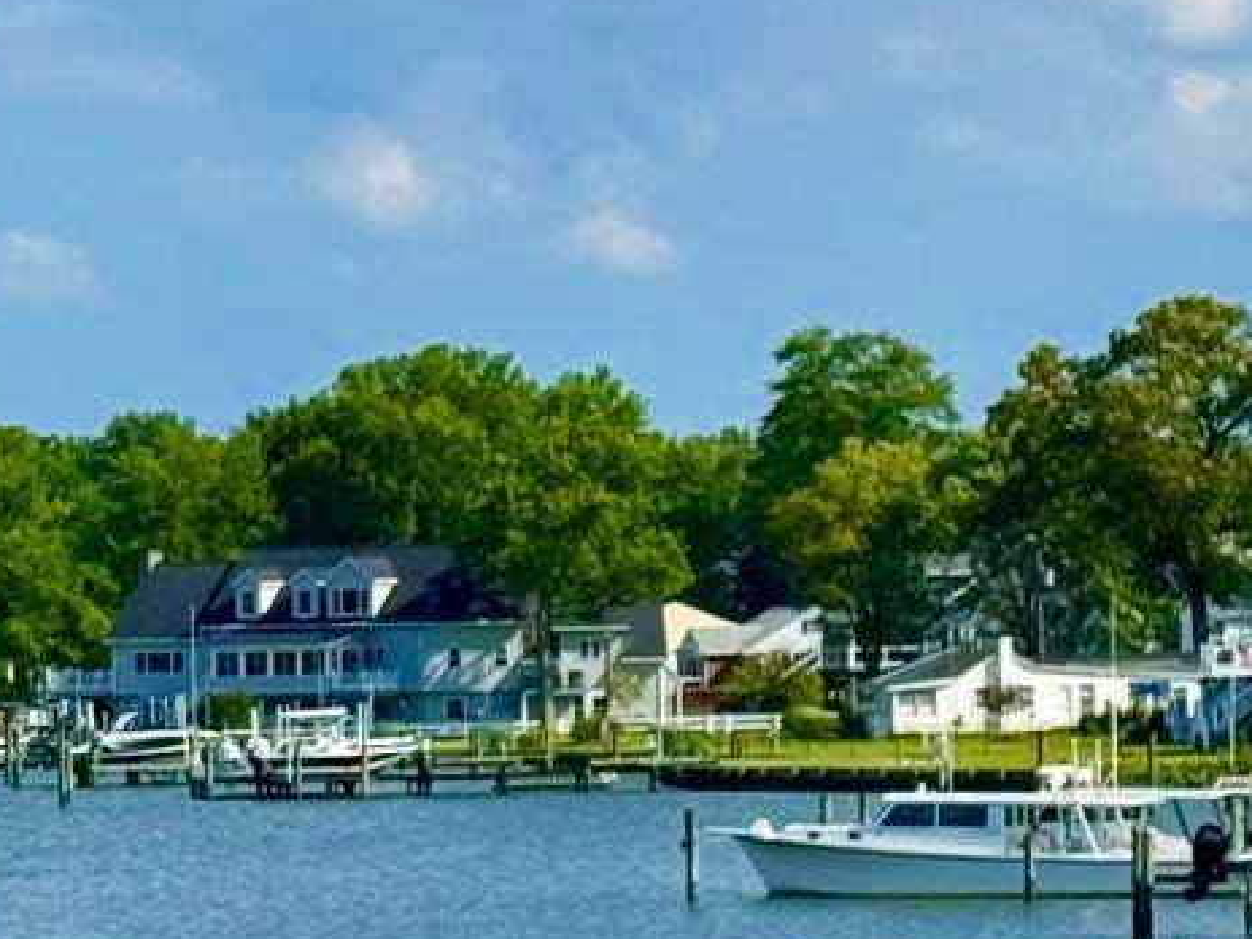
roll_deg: +1.2
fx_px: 7668
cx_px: -294
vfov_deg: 7.0
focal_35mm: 212
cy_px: 847
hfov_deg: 9.2
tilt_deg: -1.4
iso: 64
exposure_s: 1/7143
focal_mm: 6.76
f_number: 1.78
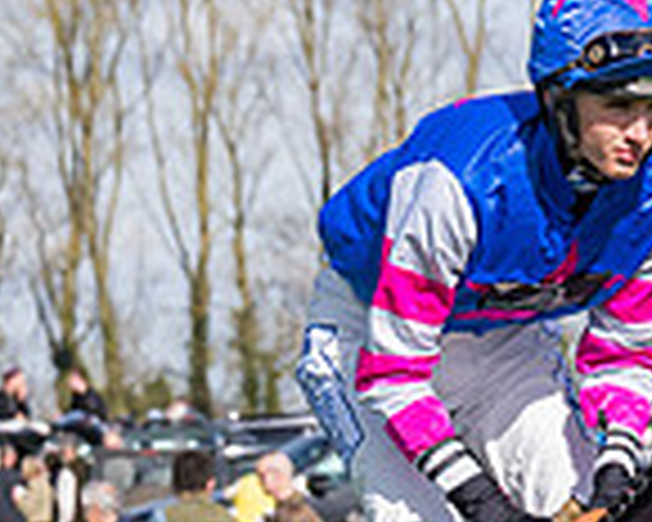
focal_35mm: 582
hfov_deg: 3.3
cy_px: 814
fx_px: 11231
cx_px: 1038
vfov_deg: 2.7
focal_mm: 89
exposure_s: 1/2000
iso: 400
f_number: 5.6
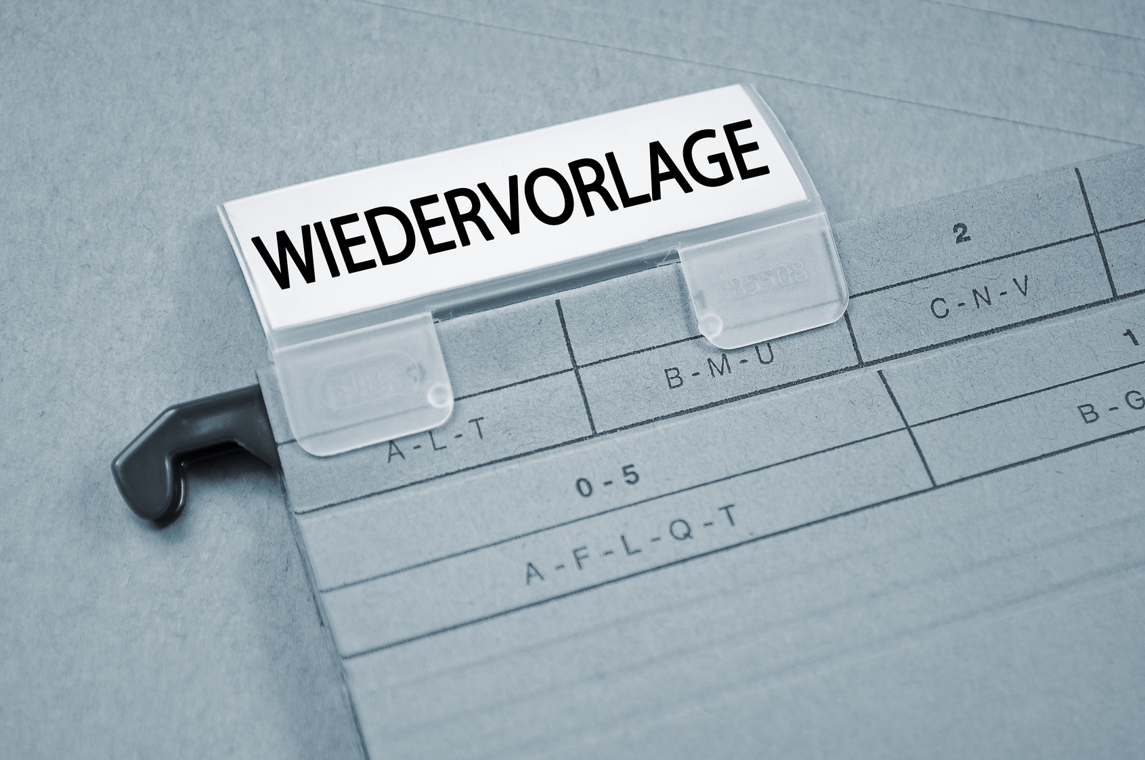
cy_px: 380
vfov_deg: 16.5
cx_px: 572
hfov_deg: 24.6
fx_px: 2621
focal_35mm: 82
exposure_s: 1/60
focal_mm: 55
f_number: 5.6
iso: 200
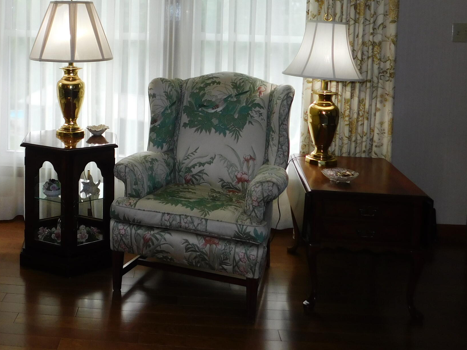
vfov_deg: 33.2
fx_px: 567
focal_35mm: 42
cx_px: 118
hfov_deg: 43.4
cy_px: 61
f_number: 3
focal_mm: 4
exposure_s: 1/125
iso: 125
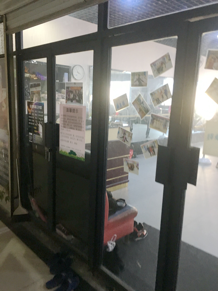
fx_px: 244
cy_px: 146
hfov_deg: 48.2
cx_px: 109
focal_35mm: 29
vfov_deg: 61.7
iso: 200
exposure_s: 1/33
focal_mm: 4.15
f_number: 2.2
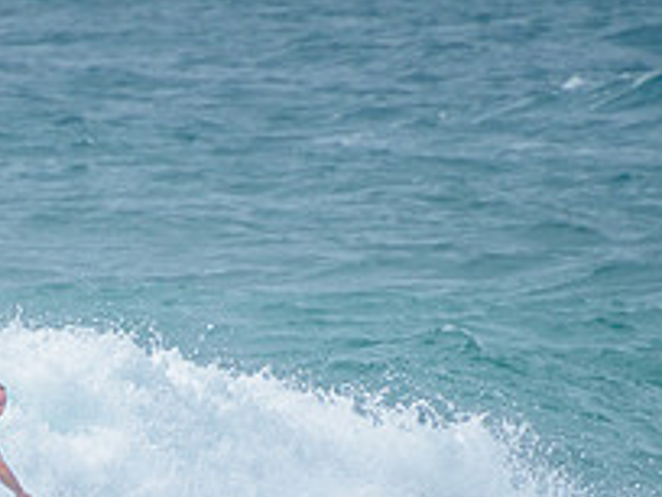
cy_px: 464
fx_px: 25684
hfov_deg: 1.5
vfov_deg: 1.1
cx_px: 76
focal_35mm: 1343
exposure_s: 1/2000
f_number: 5.6
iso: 200
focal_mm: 400
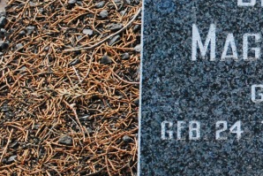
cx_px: 369
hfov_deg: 10.2
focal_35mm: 196
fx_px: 1433
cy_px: 27
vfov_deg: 7.0
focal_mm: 38
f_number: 5.3
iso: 1600
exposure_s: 1/640
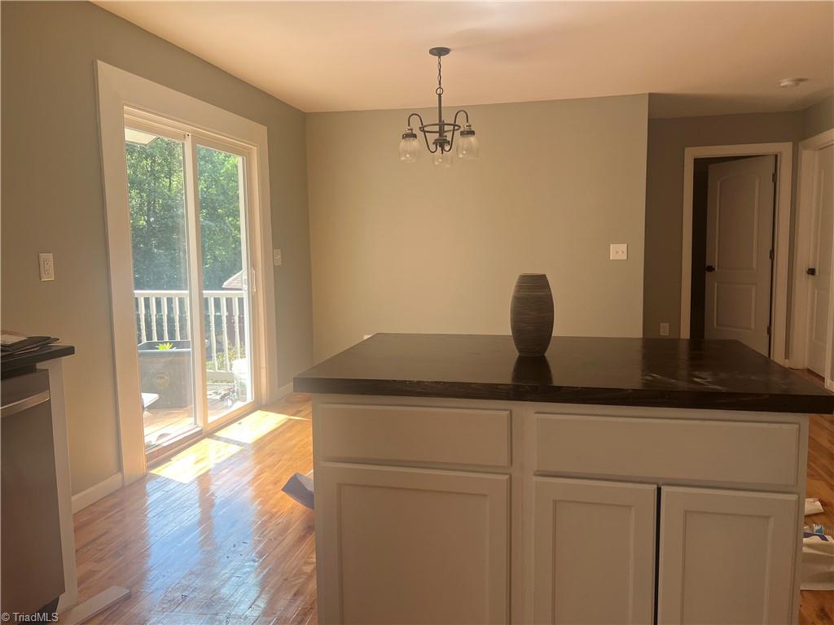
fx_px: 626
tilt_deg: -6.3
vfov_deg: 53.1
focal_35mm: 26
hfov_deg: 67.3
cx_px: 417
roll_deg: +0.9
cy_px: 312
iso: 40
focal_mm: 5.7
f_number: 1.5
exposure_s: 1/172
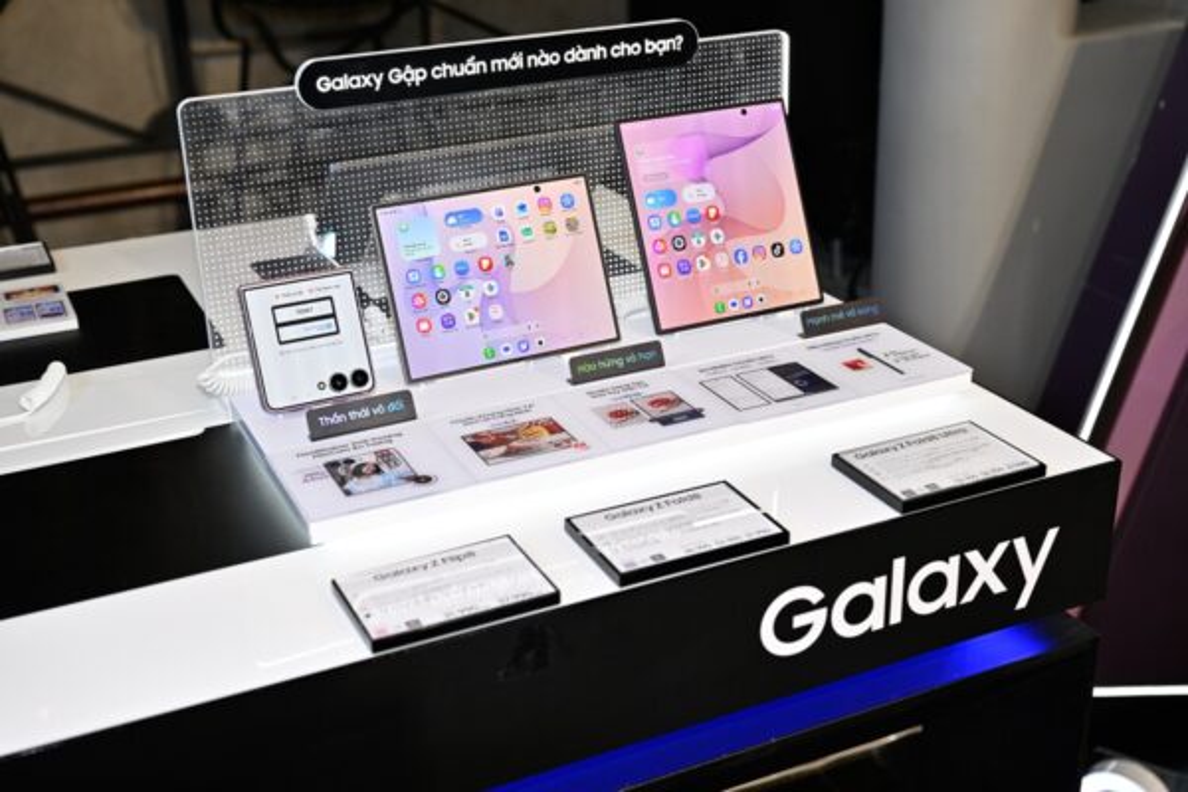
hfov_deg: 43.6
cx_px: 594
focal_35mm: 45
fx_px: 1485
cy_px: 396
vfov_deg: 29.9
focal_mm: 45
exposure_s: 1/125
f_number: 5.6
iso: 400
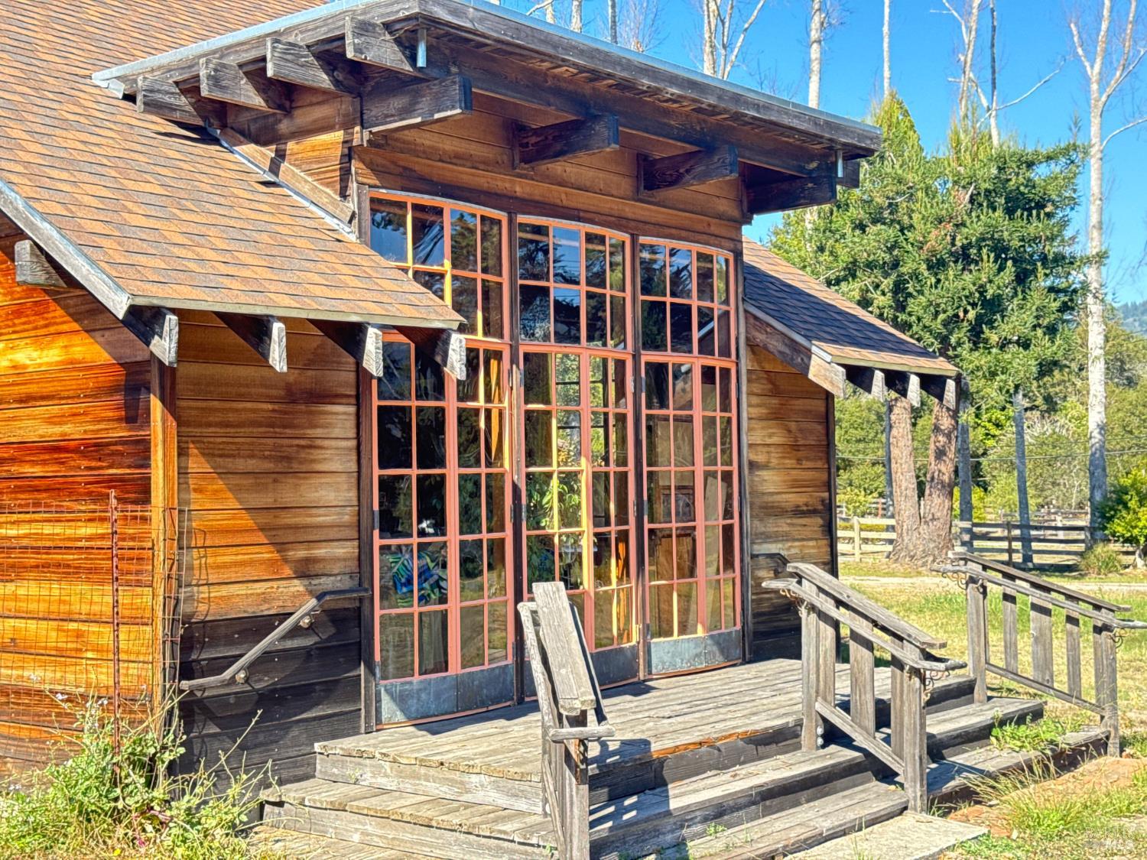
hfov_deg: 39.7
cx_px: 574
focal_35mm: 48
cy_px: 430
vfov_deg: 30.3
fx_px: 1590
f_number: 1.78
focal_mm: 6.76
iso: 64
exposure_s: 1/374
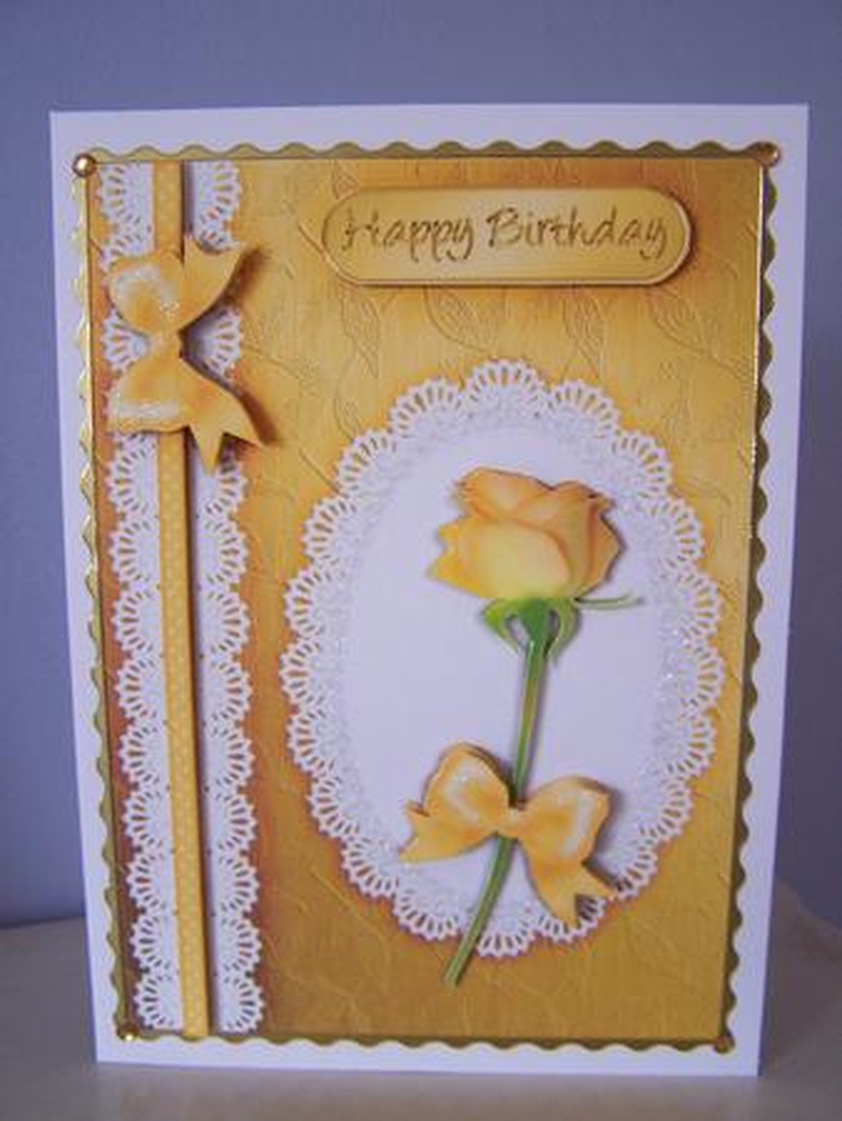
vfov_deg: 49.0
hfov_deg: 37.8
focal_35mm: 38
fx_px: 1231
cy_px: 560
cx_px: 421
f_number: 2.8
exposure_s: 1/20
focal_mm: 6.3
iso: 140
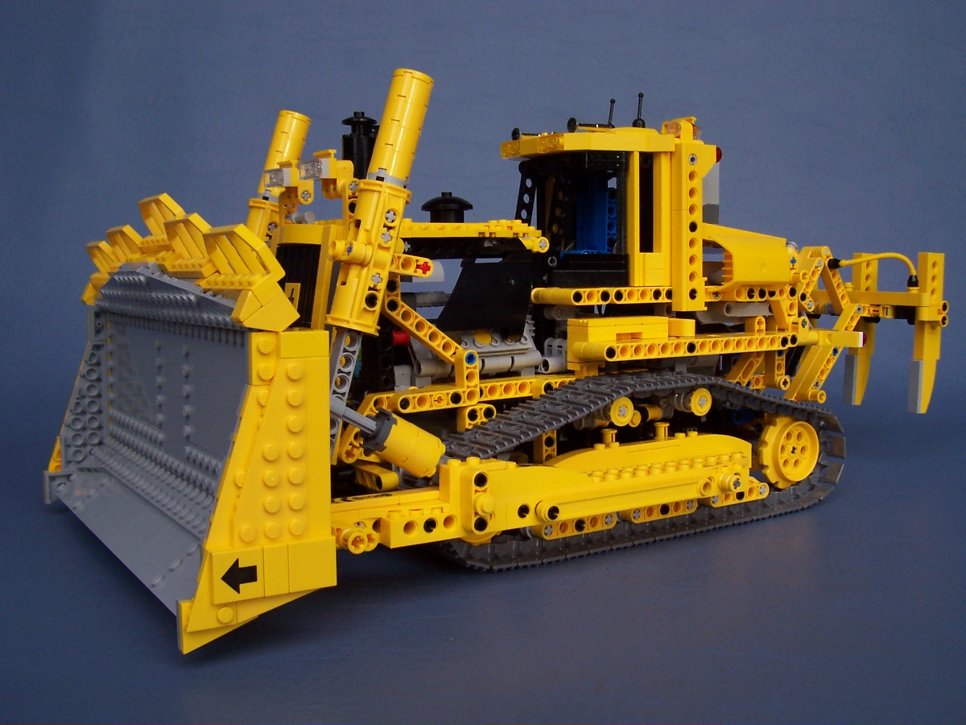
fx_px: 1033
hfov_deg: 50.1
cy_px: 362
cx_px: 483
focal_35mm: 37
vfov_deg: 38.7
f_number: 2.8
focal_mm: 5.6
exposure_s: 1/350
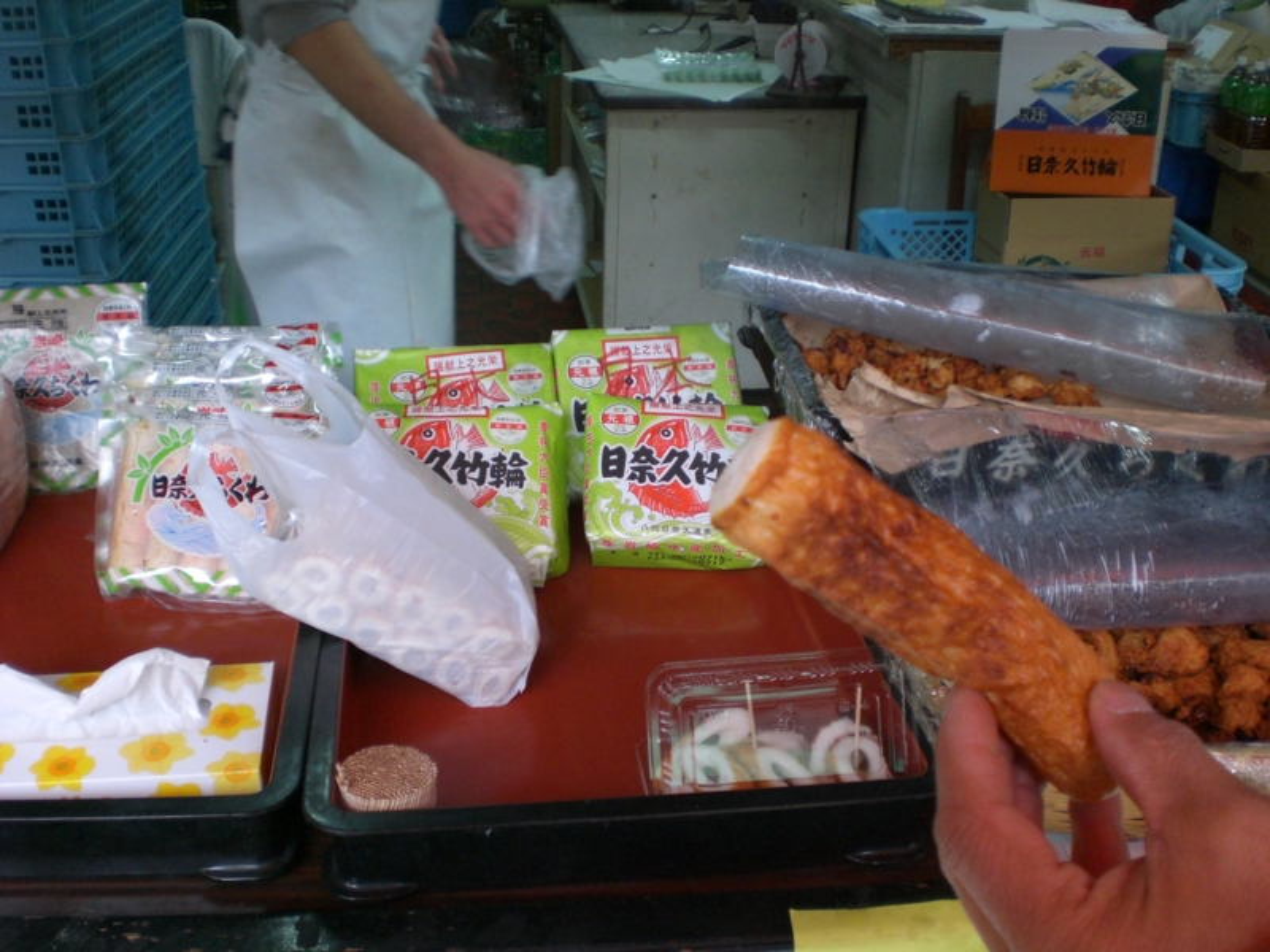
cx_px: 635
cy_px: 476
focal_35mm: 38
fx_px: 1394
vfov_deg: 37.7
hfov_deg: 49.0
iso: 200
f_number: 3.1
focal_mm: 6.3
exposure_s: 1/50
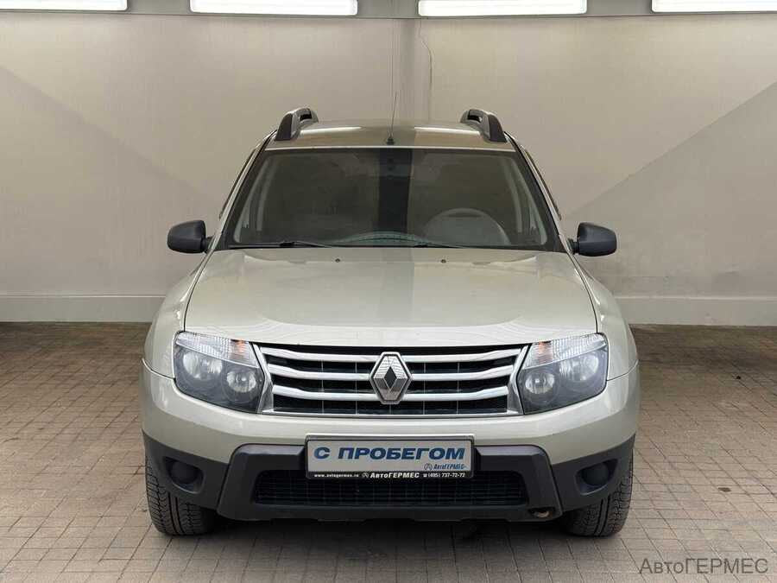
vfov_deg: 30.3
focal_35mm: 48
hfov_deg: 39.7
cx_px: 388
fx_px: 1077
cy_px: 292
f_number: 1.78
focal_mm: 6.76
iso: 64
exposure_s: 1/399
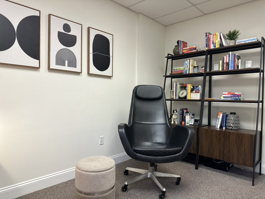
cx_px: 132
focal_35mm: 24
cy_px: 100
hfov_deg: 71.6
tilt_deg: -1.5
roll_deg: -0.9
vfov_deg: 56.8
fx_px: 184
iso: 200
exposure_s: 1/120
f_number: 1.78
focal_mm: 6.86
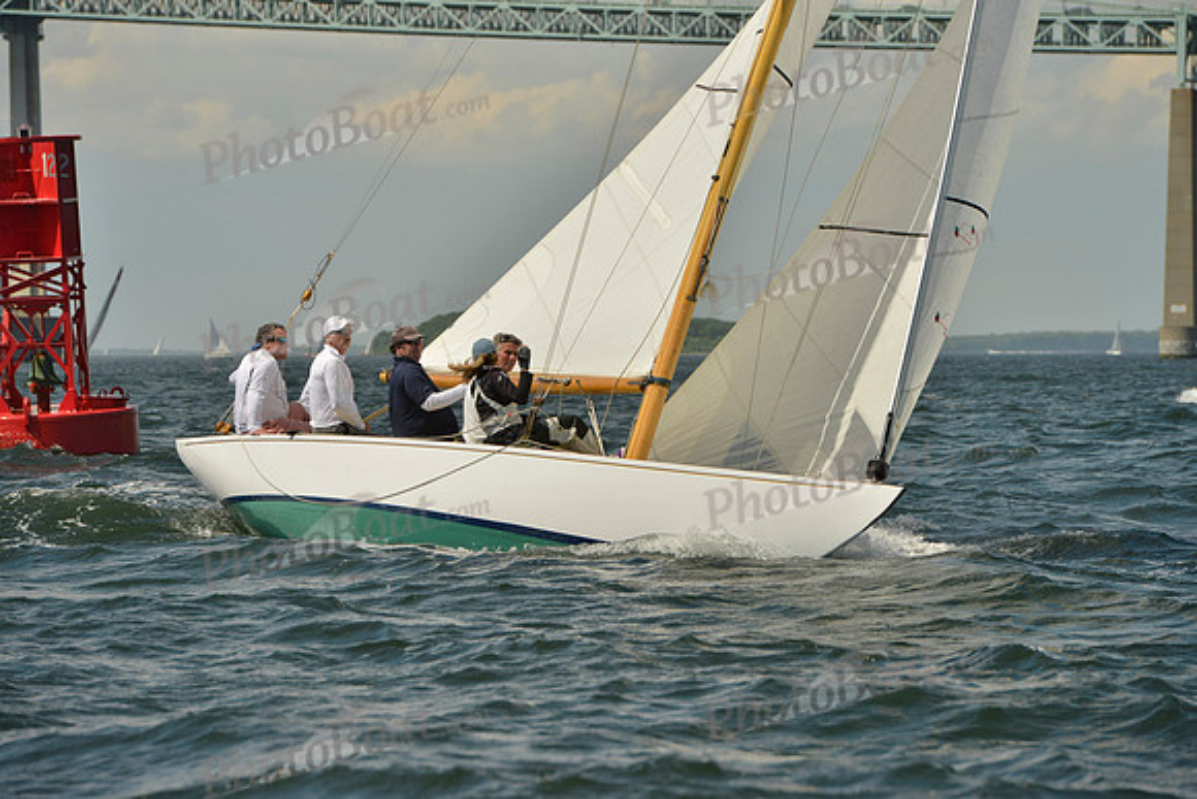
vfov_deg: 6.9
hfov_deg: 10.3
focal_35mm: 200
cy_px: 400
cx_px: 598
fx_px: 6651
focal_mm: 200
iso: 280
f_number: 10
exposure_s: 1/1600
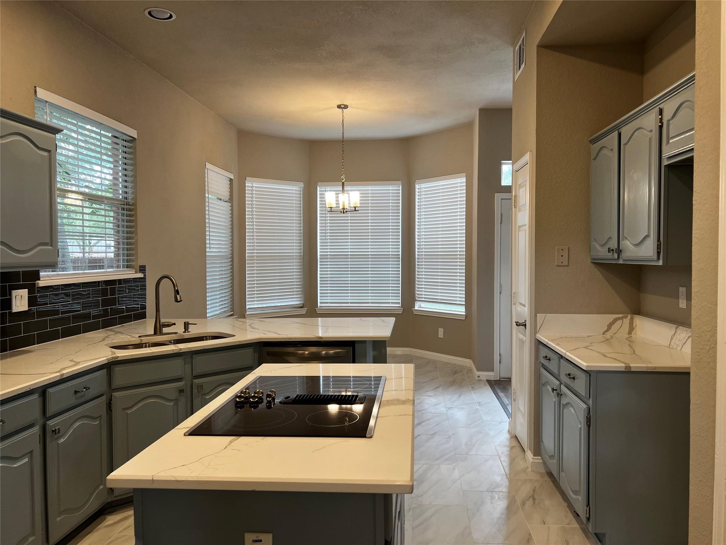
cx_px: 363
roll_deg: +0.6
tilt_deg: -2.1
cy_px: 272
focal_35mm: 26
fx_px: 545
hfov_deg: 67.3
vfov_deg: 53.1
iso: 64
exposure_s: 1/60
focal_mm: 5.7
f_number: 1.5
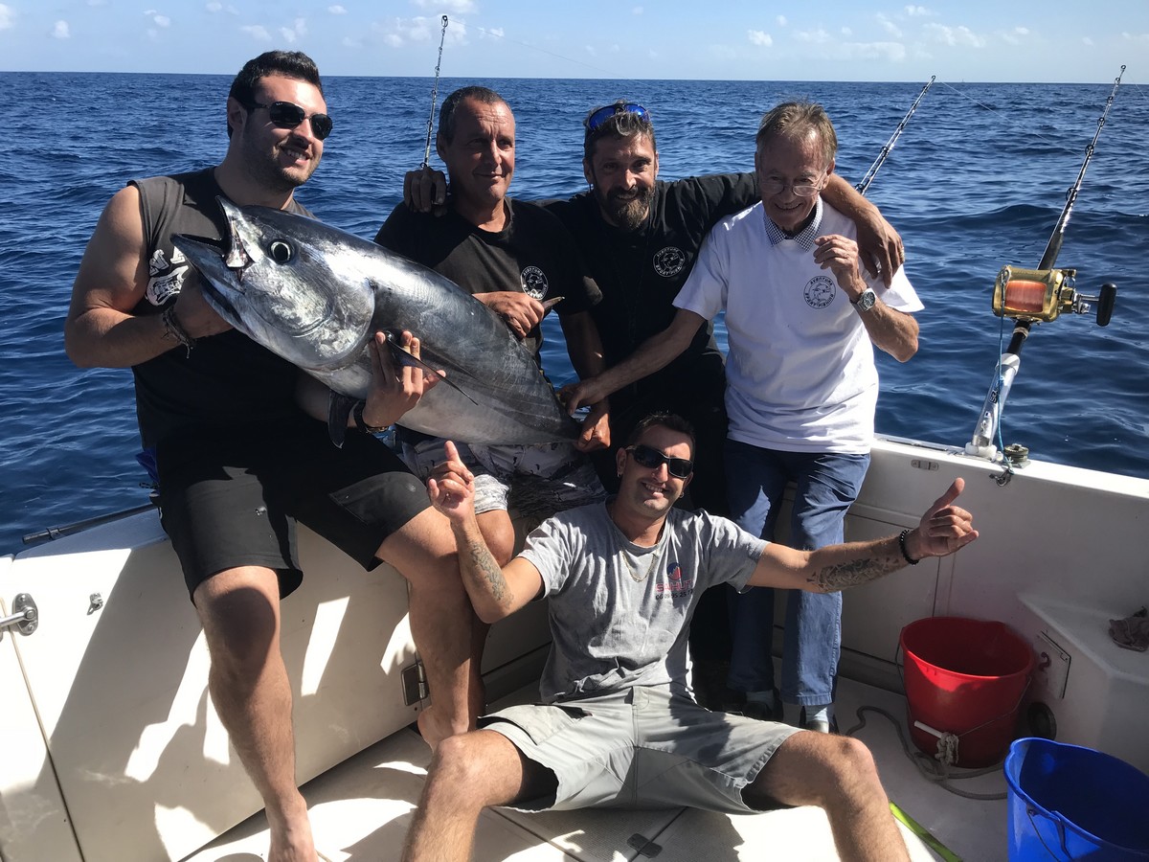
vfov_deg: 49.7
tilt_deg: -17.5
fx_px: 929
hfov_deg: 63.4
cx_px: 574
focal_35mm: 28
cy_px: 431
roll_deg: -0.8
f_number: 1.8
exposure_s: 1/1497
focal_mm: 3.99
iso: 20
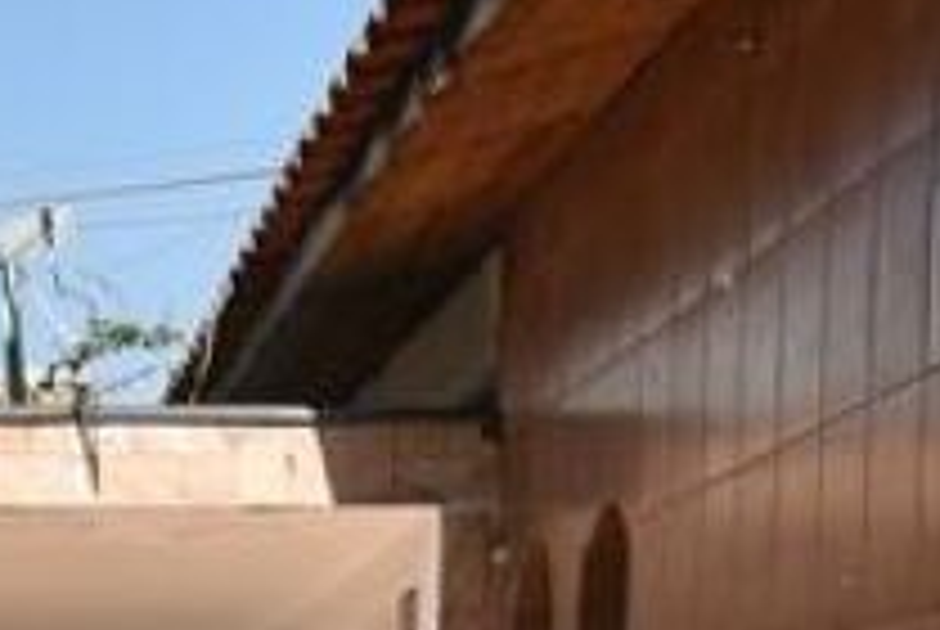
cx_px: -58
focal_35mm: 110
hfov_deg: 18.0
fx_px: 2876
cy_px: 1116
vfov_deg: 11.6
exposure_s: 1/500
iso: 200
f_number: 8
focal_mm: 12
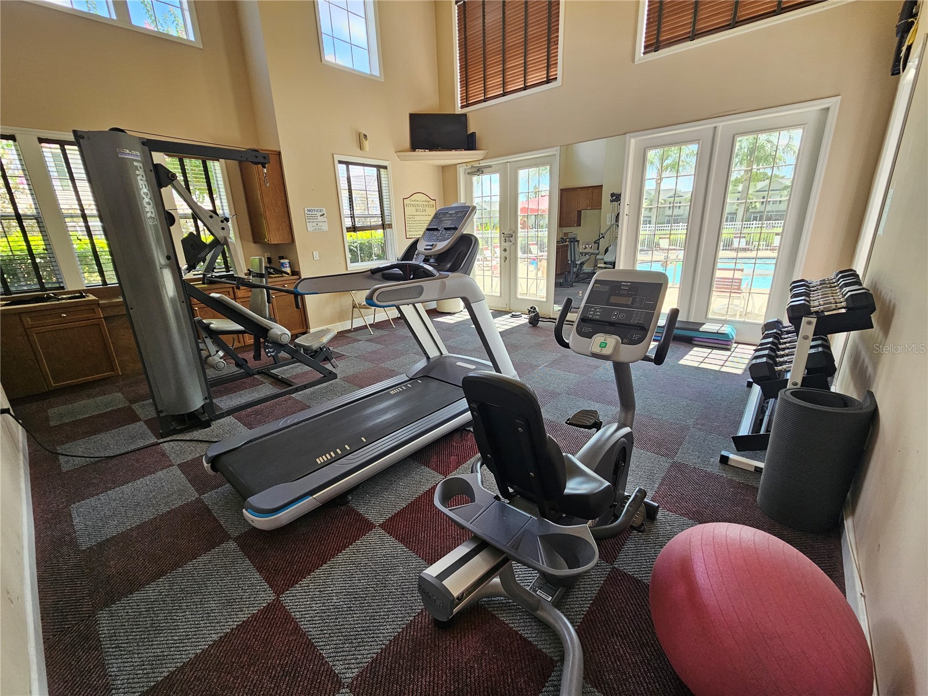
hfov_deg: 106.2
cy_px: 348
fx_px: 349
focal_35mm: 13
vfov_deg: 89.9
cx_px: 464
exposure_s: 1/120
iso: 100
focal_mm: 2.2
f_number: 2.2
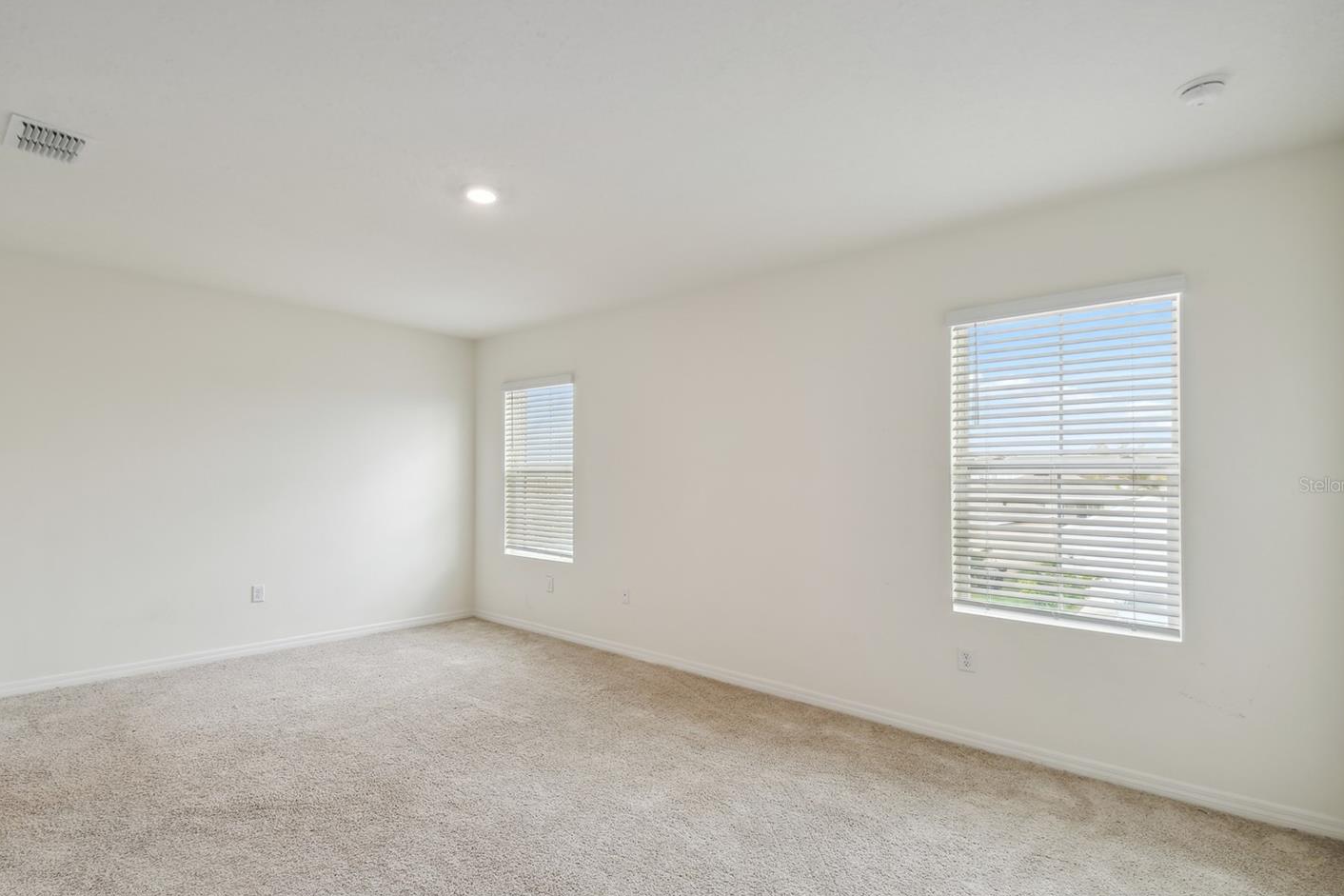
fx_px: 635
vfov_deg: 70.3
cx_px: 623
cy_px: 485
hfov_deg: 93.1
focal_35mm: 17
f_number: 7.1
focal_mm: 10
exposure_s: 1/30
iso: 100
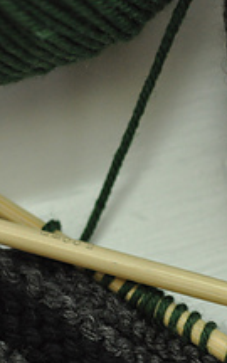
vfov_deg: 11.8
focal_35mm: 177
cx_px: 92
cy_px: 274
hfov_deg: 7.4
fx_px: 1752
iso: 1250
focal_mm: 50
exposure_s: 1/250
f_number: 2.8
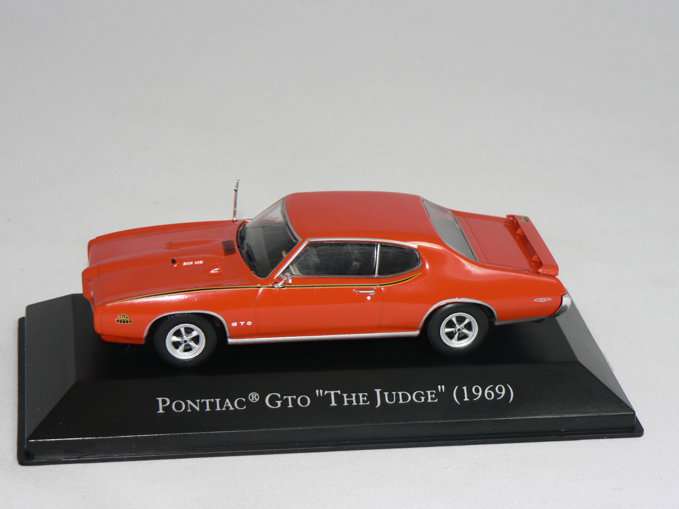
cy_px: 254
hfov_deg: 18.9
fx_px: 2040
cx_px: 340
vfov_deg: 14.2
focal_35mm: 104
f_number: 3.2
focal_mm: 17.3
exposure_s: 1/60
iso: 80
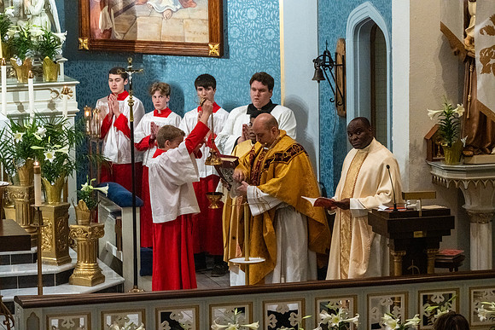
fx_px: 2751
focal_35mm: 200
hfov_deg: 10.3
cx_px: 248
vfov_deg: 6.9
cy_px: 165
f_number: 14
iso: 5000
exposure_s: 1/60
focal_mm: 200
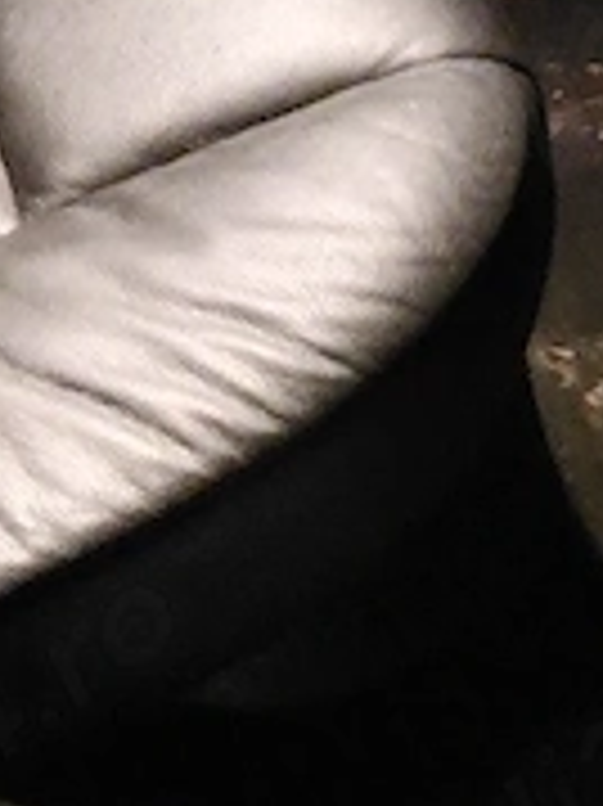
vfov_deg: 15.8
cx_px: 63
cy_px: -500
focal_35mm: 112
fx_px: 2604
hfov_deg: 13.1
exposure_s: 1/4.64
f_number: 1.8
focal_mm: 4.69
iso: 1600
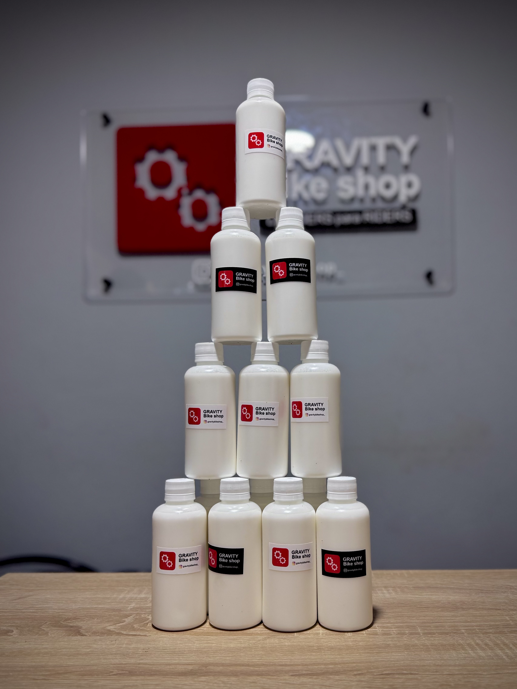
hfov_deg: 56.8
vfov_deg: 71.6
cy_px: 344
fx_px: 478
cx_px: 258
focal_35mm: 24
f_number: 1.78
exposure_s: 1/66
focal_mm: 6.76
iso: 200
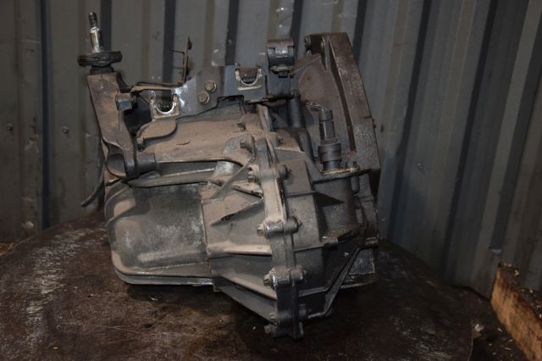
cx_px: 271
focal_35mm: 45
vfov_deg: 29.8
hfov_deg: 43.6
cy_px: 180
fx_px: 677
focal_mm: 30
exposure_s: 1/60
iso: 800
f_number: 5
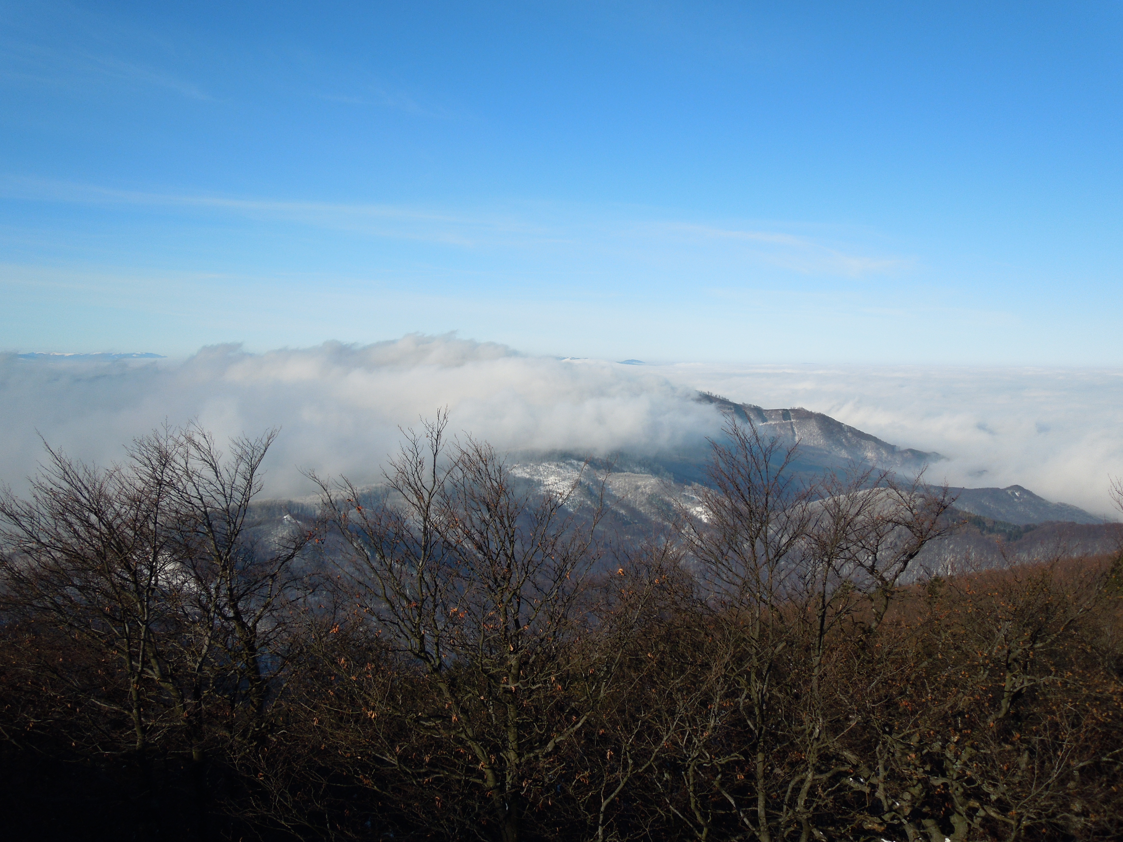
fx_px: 1006
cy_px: 421
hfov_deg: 58.4
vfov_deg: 45.4
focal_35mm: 31
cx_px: 562
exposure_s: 1/400
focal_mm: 5.6
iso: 100
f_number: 7.2
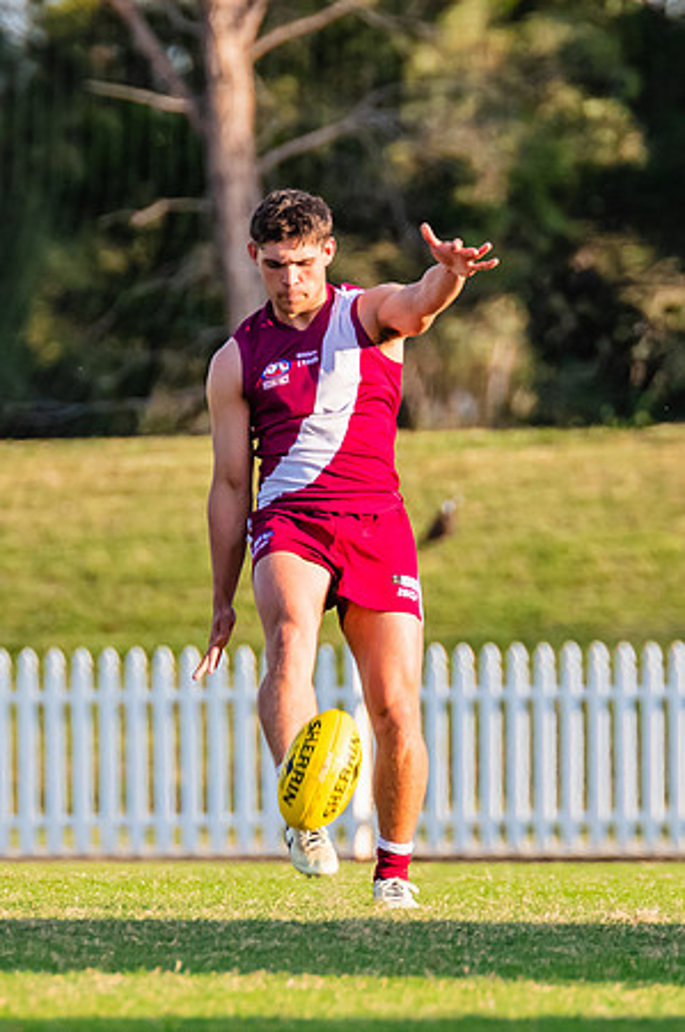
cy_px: 456
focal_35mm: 1119
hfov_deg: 1.2
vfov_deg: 1.8
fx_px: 31997
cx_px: 268
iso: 800
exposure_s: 1/1250
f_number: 6.3
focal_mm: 420
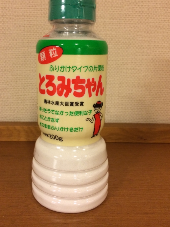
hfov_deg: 41.7
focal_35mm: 34
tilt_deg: -13.0
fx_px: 222
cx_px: 71
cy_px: 100
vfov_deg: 53.8
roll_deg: +1.2
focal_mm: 4.15
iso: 200
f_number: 2.2
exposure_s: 1/33
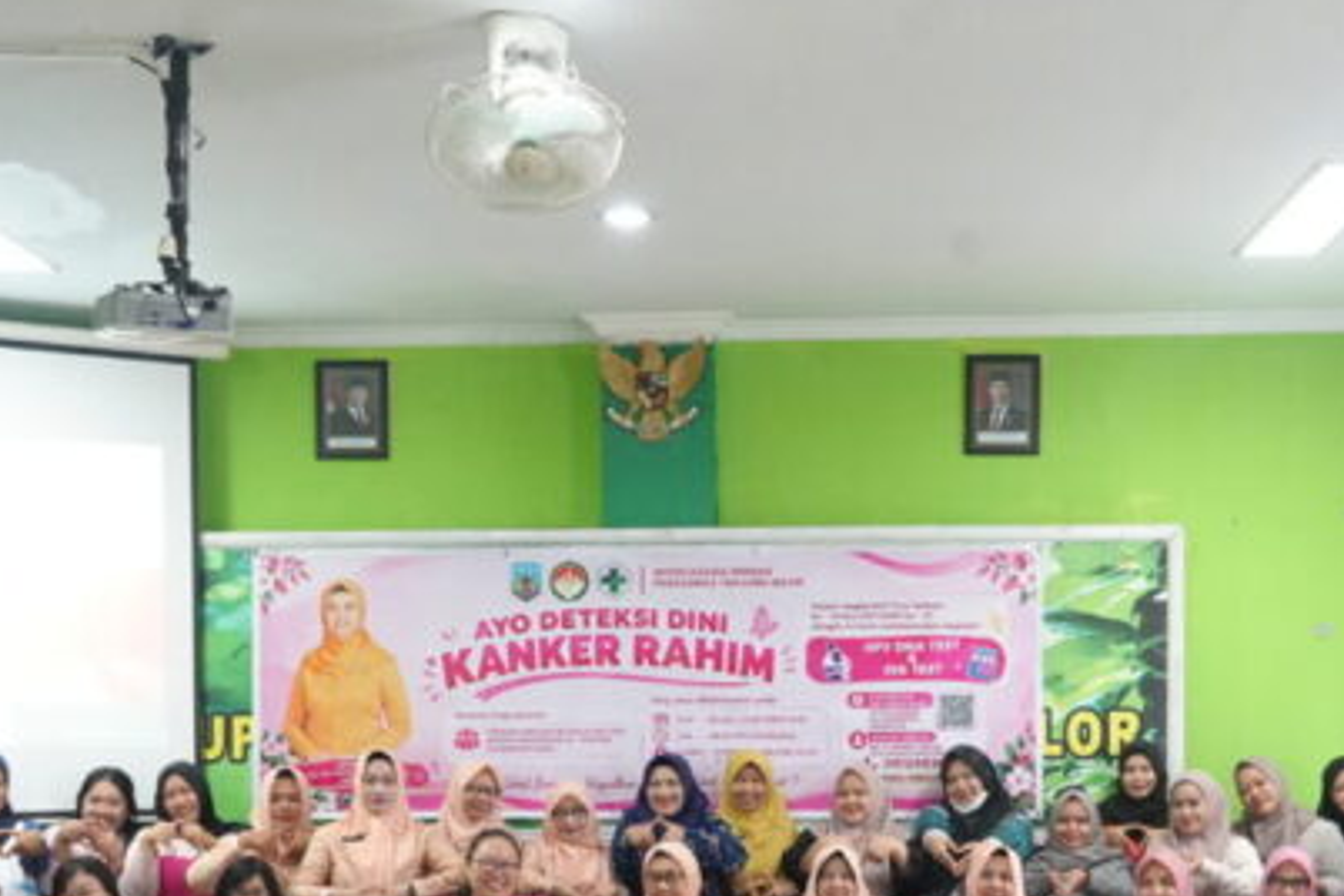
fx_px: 2091
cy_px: 762
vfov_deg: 23.7
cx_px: 689
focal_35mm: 56
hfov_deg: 35.6
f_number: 6.3
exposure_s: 1/100
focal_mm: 30
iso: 6400
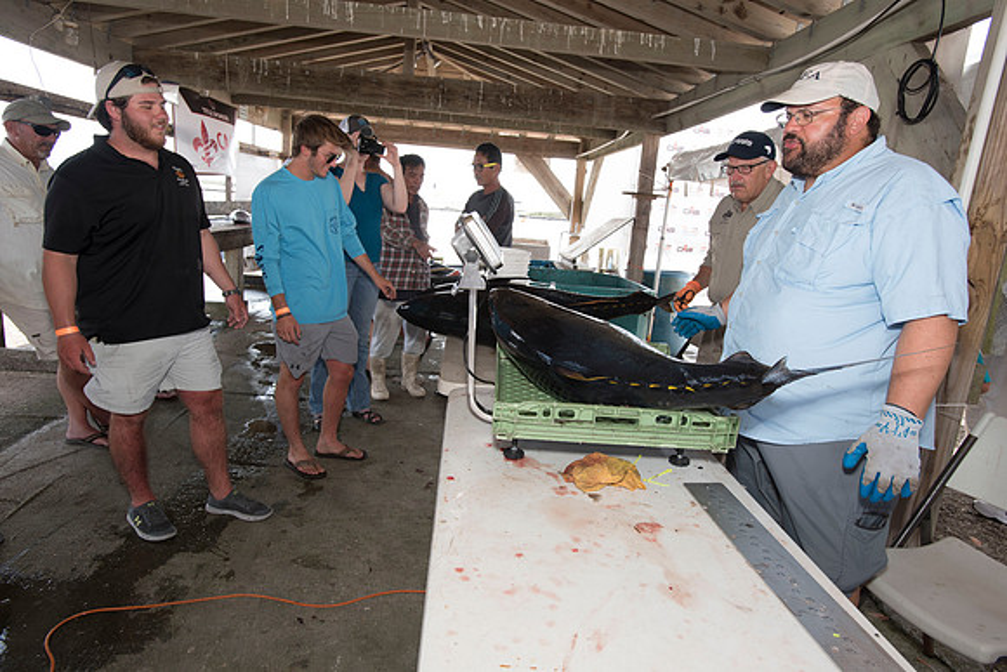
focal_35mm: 22
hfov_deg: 78.6
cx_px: 504
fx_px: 616
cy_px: 336
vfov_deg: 57.3
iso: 250
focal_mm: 22
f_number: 5.6
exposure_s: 1/160
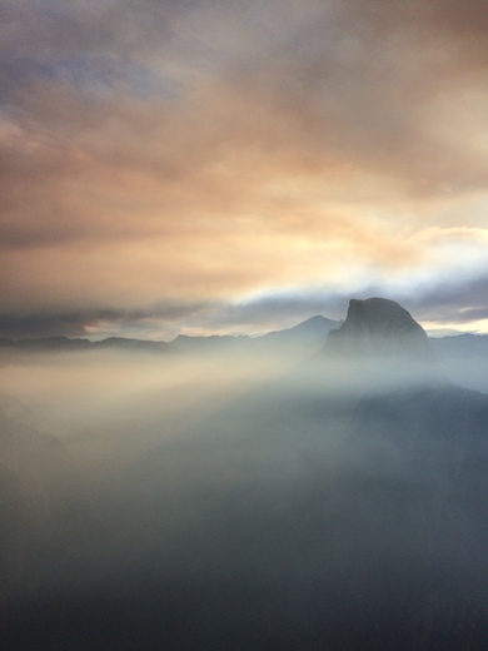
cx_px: 244
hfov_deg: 48.2
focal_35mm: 29
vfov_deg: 61.7
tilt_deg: +4.8
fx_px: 545
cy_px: 326
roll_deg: -0.4
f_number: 2.2
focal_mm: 4.15
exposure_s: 1/4115
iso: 32
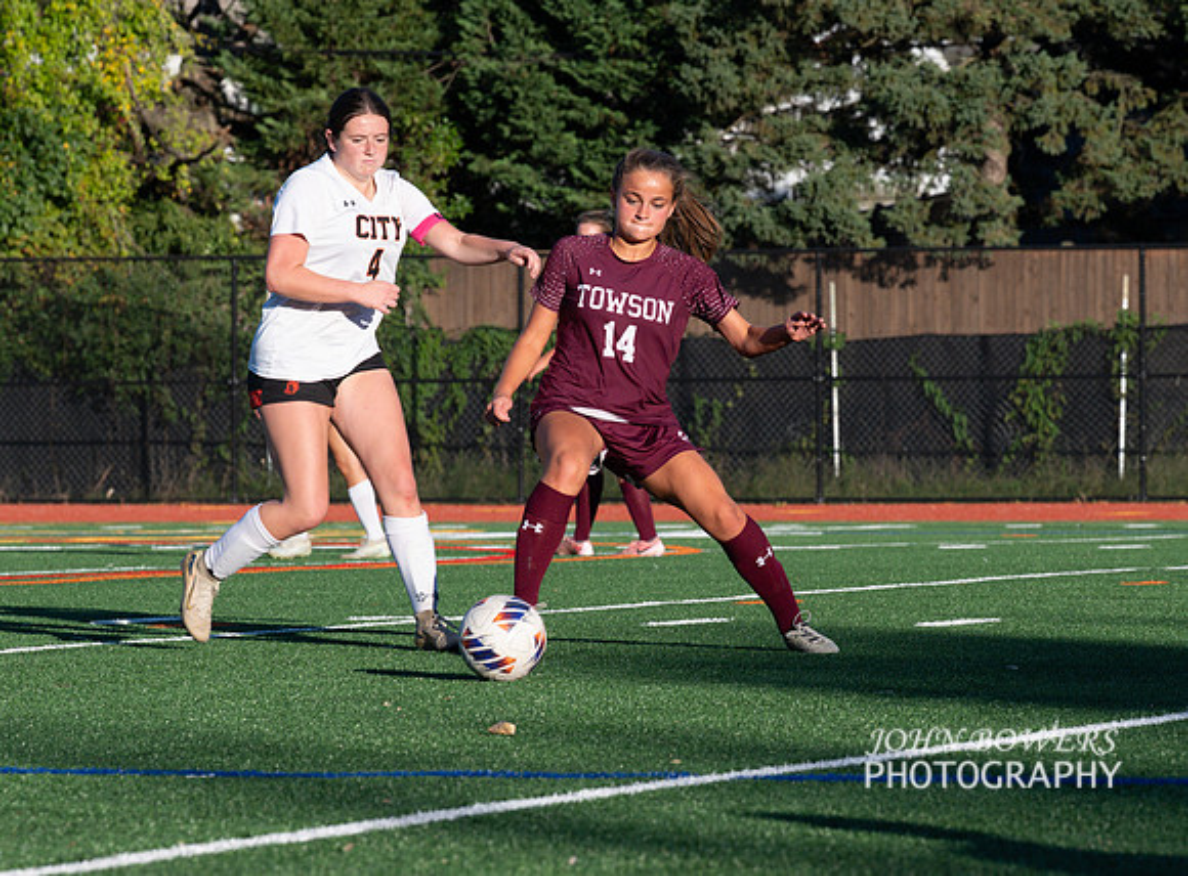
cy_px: 399
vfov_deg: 6.6
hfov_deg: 9.0
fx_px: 7576
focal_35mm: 222
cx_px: 641
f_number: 5.6
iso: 320
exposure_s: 1/1250
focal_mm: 102
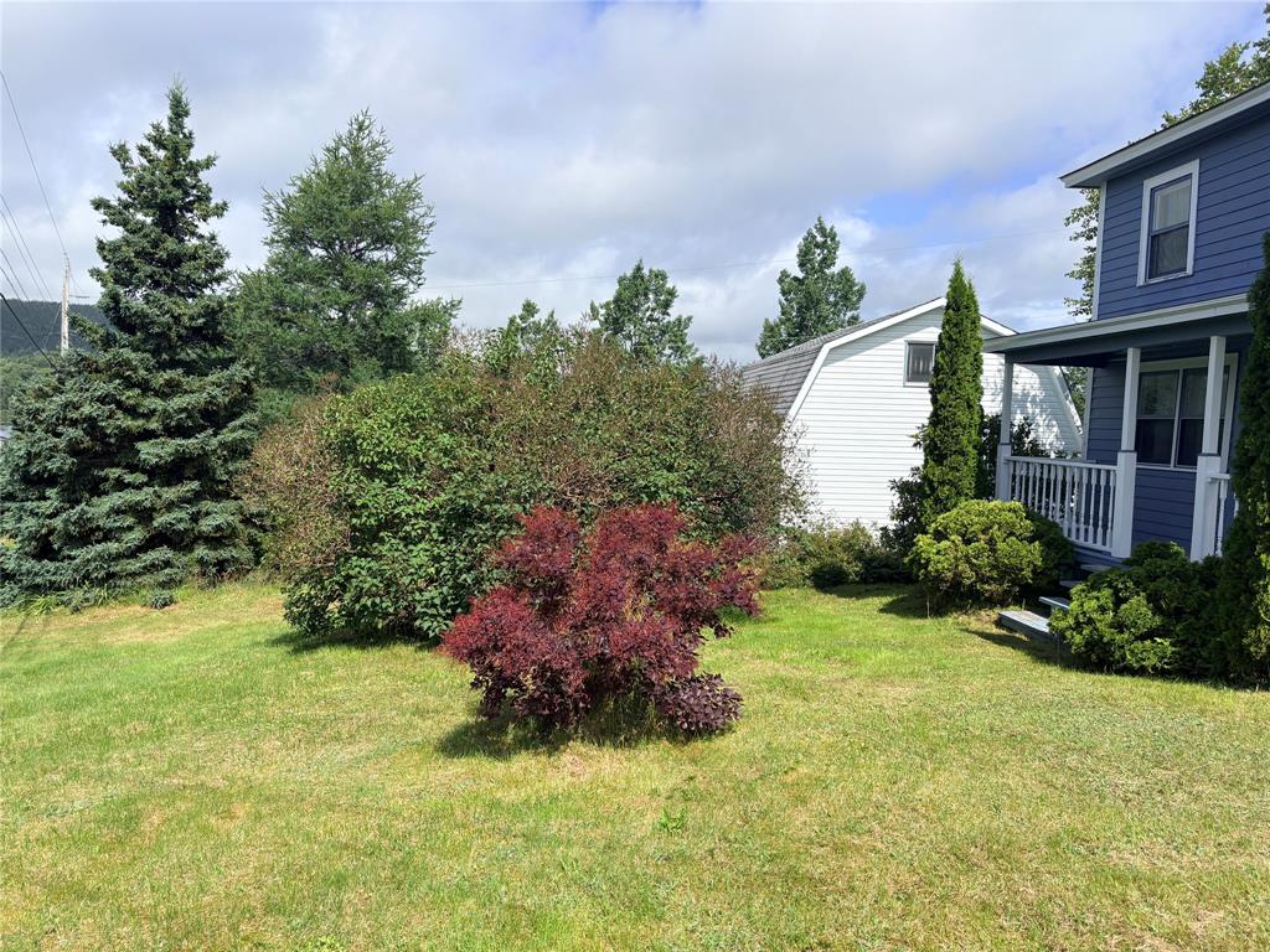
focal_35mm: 26
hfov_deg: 67.3
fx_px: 954
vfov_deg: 53.1
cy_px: 476
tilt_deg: -3.5
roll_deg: -1.0
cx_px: 635
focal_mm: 5.96
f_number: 1.6
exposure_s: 1/3623
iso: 50
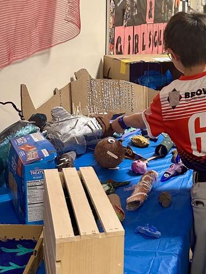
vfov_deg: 42.0
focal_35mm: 45
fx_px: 357
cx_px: 164
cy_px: 154
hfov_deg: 31.4
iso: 400
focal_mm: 6.86
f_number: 1.78
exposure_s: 1/60
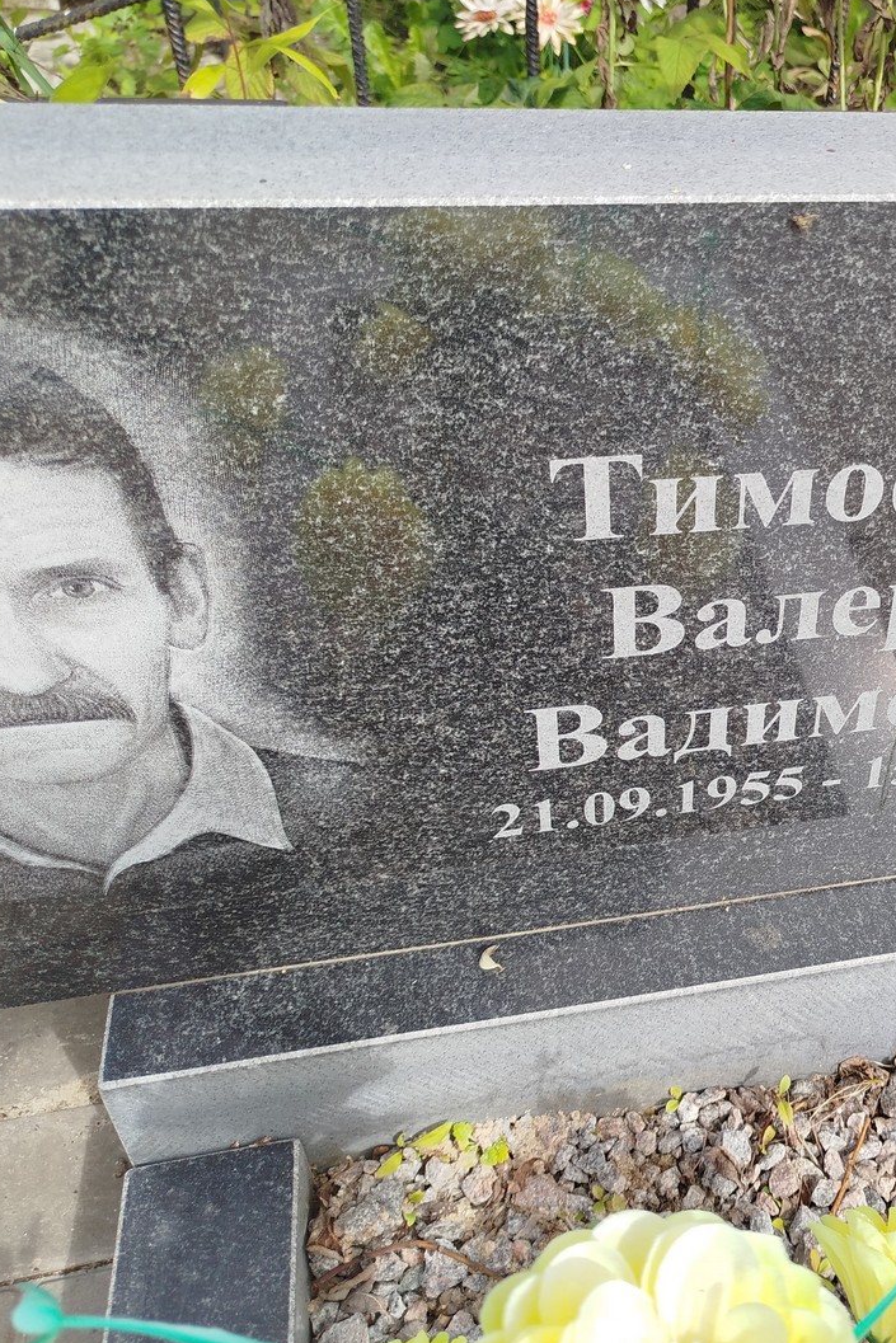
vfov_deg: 55.8
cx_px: 825
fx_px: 1269
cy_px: 662
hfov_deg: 36.2
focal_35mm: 34
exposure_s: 1/515
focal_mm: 5.31
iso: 50
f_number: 1.7
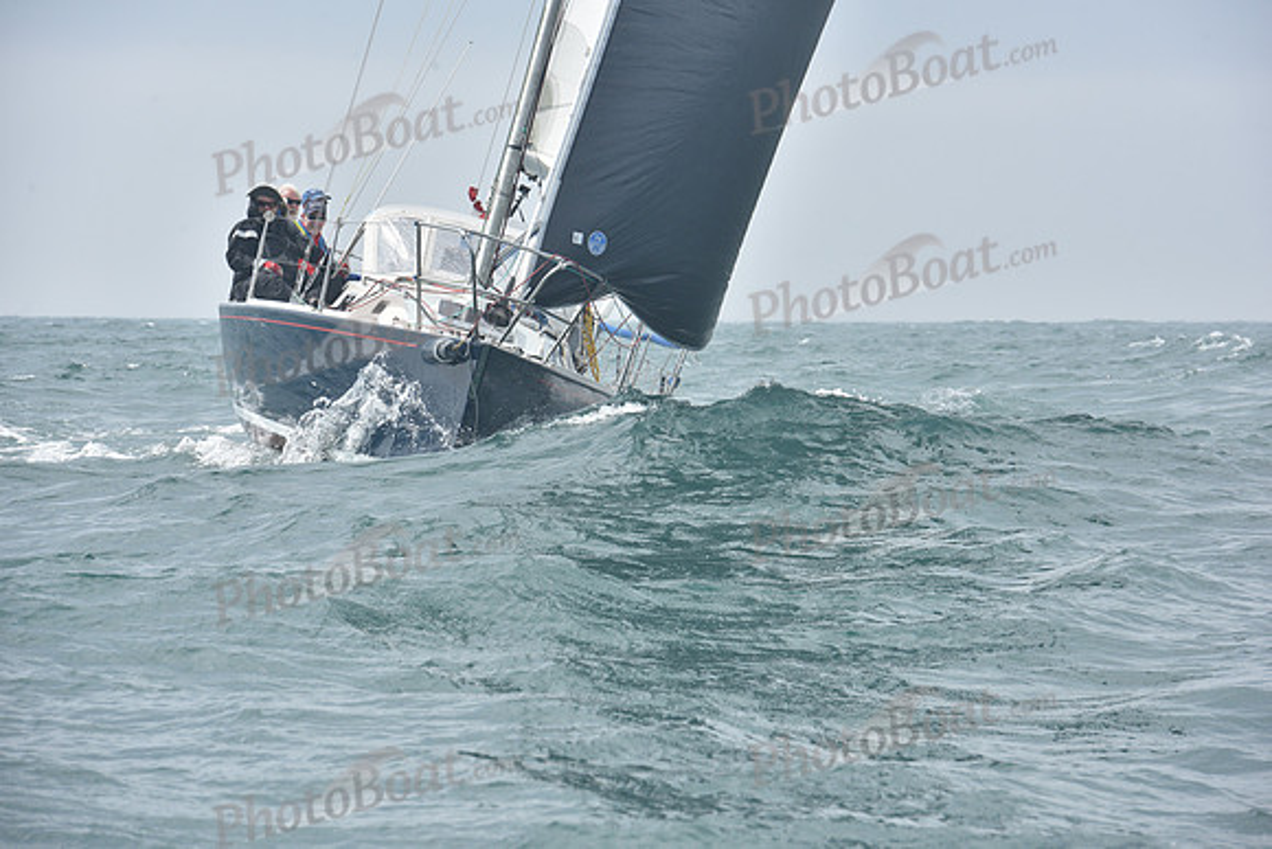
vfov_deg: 6.9
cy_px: 424
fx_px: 7068
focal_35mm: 200
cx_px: 636
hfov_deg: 10.3
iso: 320
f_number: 11
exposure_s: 1/800
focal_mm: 200
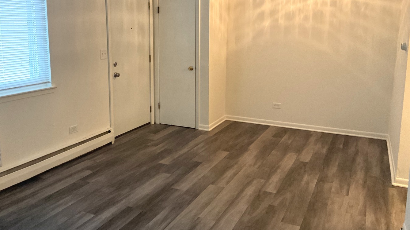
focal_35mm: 34
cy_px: 86
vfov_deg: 34.5
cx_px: 194
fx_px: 370
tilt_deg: -6.9
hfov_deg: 58.0
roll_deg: +0.1
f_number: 1.8
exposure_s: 1/60
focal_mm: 3
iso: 250
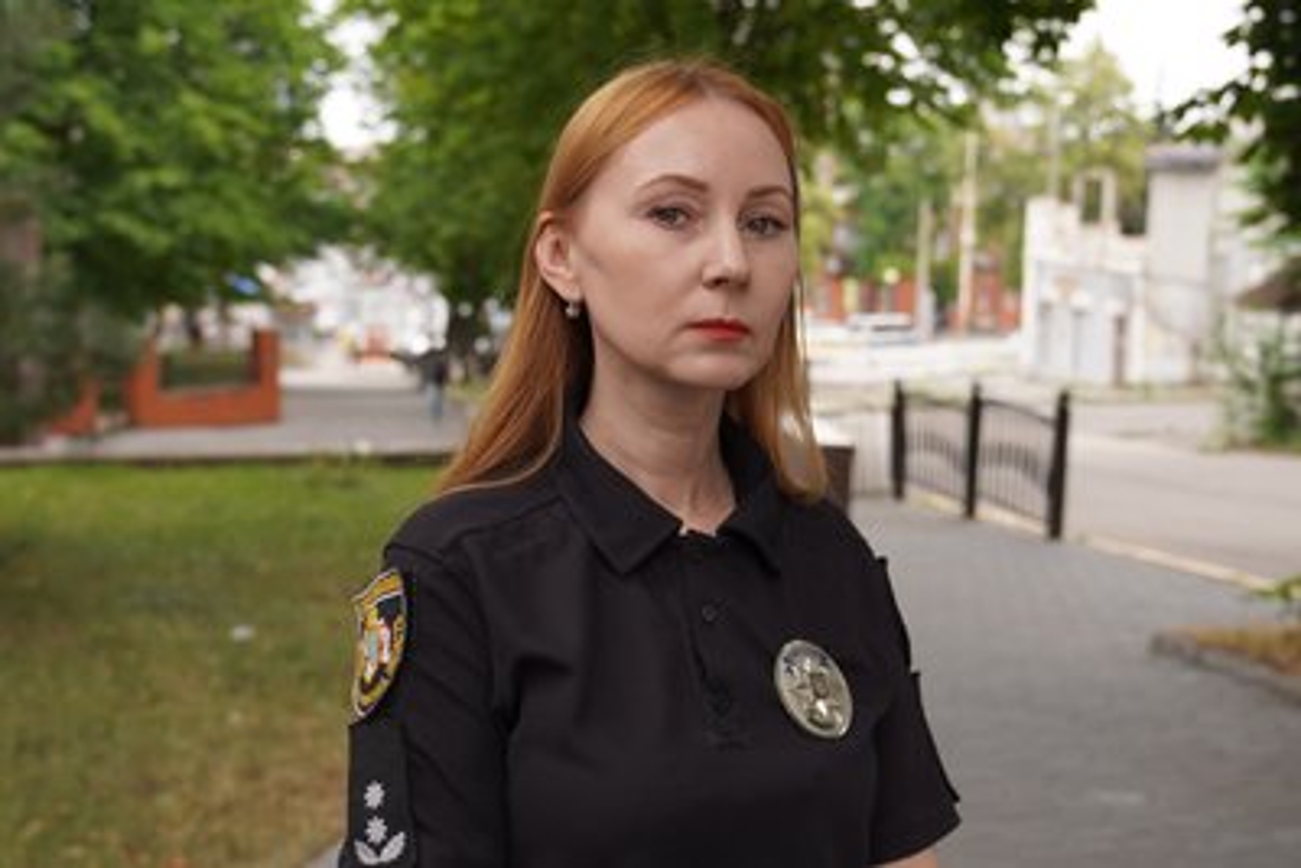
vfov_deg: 25.1
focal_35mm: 54
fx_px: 1952
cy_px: 434
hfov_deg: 36.9
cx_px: 650
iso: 100
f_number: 4
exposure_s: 1/160
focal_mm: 36
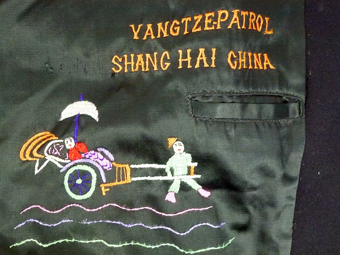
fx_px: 481
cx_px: 170
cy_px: 128
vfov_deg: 29.7
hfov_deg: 38.9
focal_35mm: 49
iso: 800
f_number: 4.1
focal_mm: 8.7
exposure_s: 1/60
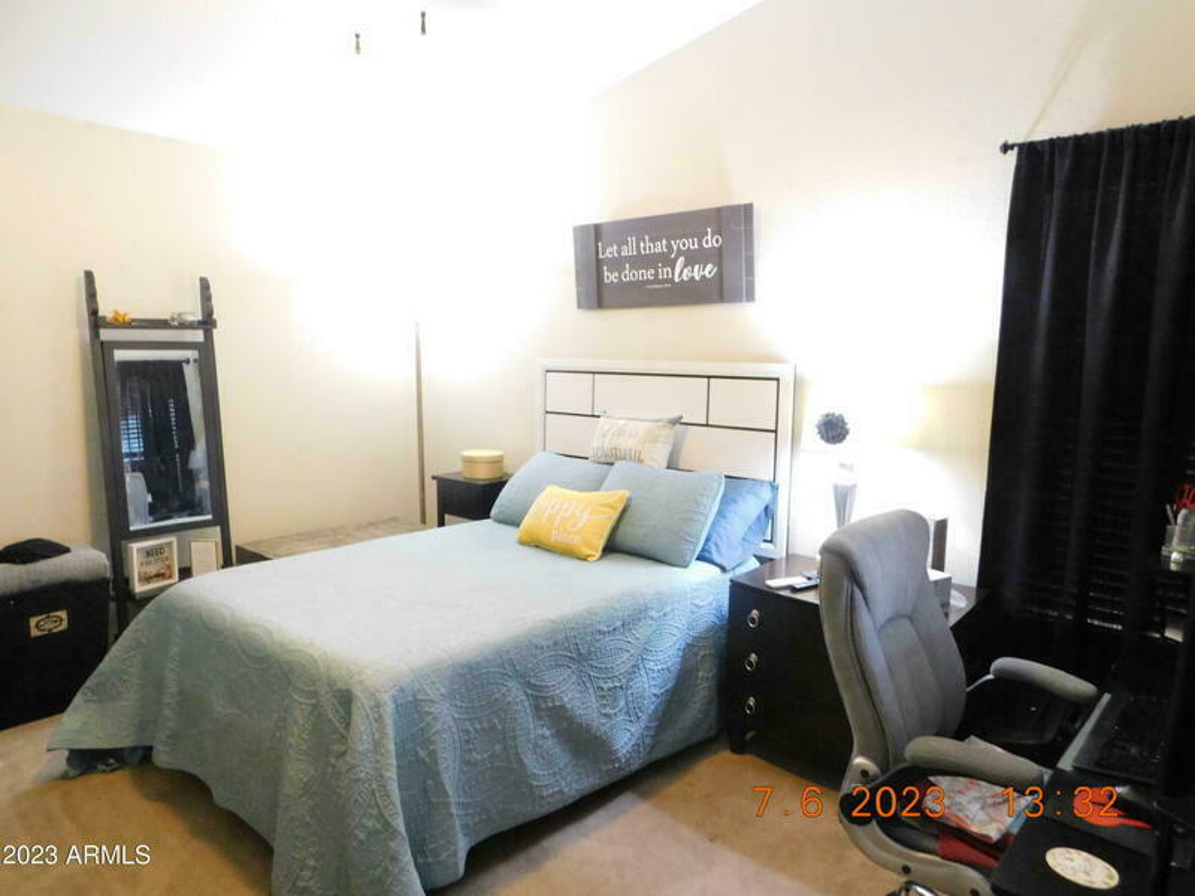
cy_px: 448
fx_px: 794
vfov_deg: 58.9
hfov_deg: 73.9
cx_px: 598
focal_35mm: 23
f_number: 3
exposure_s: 1/8
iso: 720
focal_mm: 4
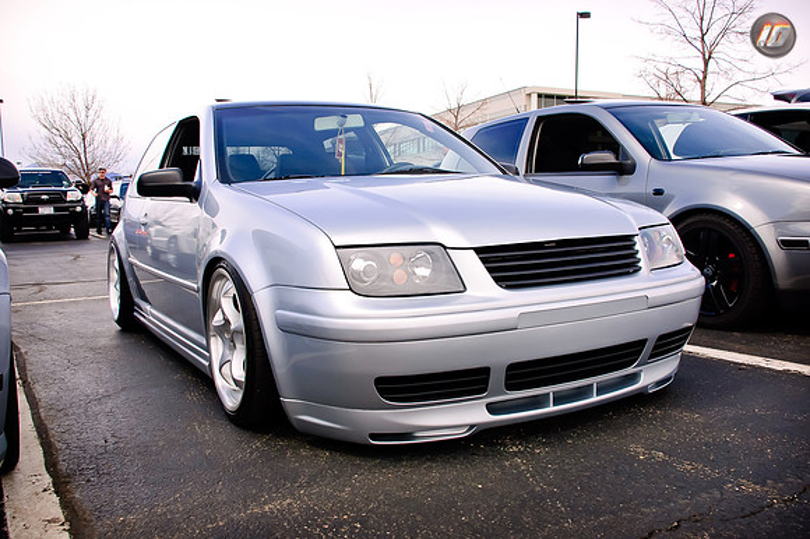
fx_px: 742
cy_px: 270
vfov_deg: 39.9
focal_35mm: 33
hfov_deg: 57.3
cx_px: 405
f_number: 7.1
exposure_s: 1/200
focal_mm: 22
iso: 200
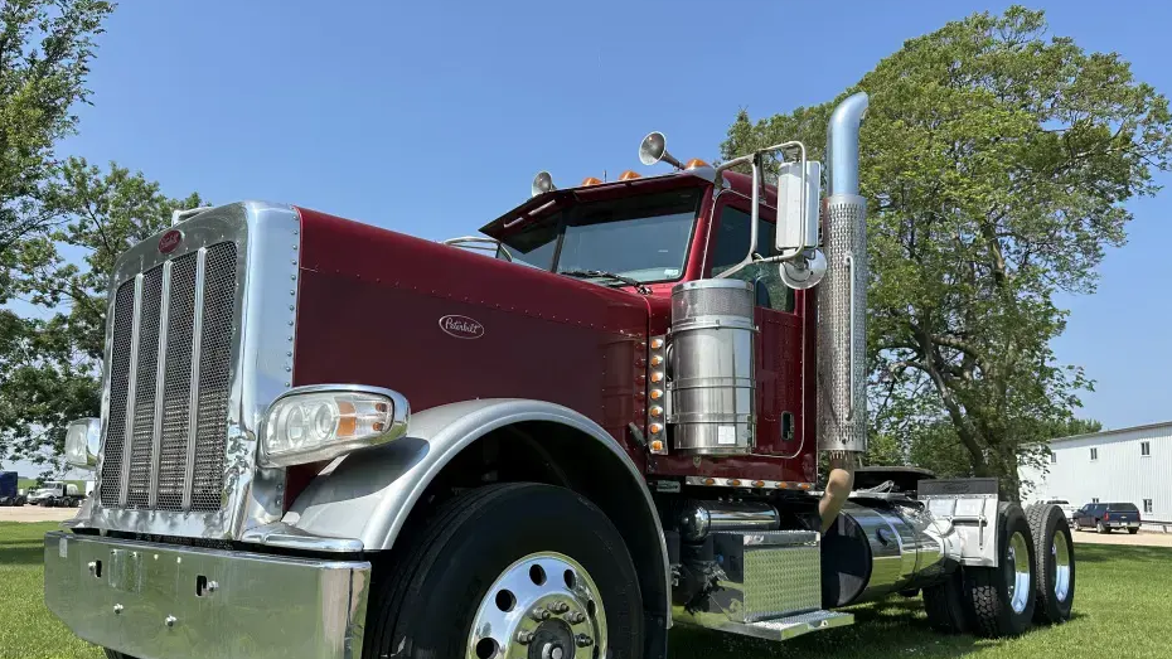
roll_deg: -0.2
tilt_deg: +4.1
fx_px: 839
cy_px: 410
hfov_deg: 69.8
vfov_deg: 42.6
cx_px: 602
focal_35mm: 27
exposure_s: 1/3155
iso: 80
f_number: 1.78
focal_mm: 6.86
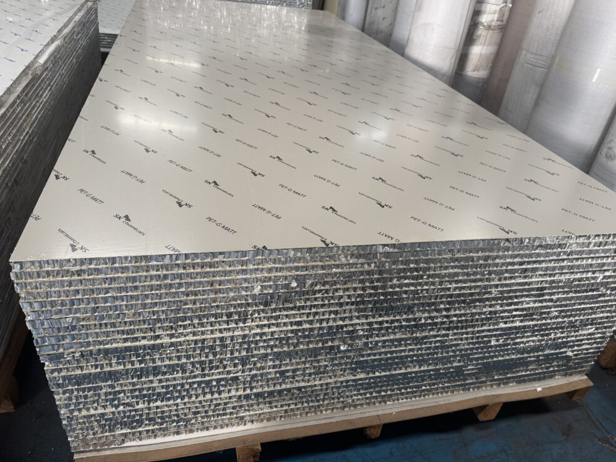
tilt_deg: -31.9
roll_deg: -7.9
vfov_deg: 54.9
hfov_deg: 69.4
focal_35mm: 25
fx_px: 445
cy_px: 222
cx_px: 315
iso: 200
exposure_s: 1/75
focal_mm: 6.76
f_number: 1.78
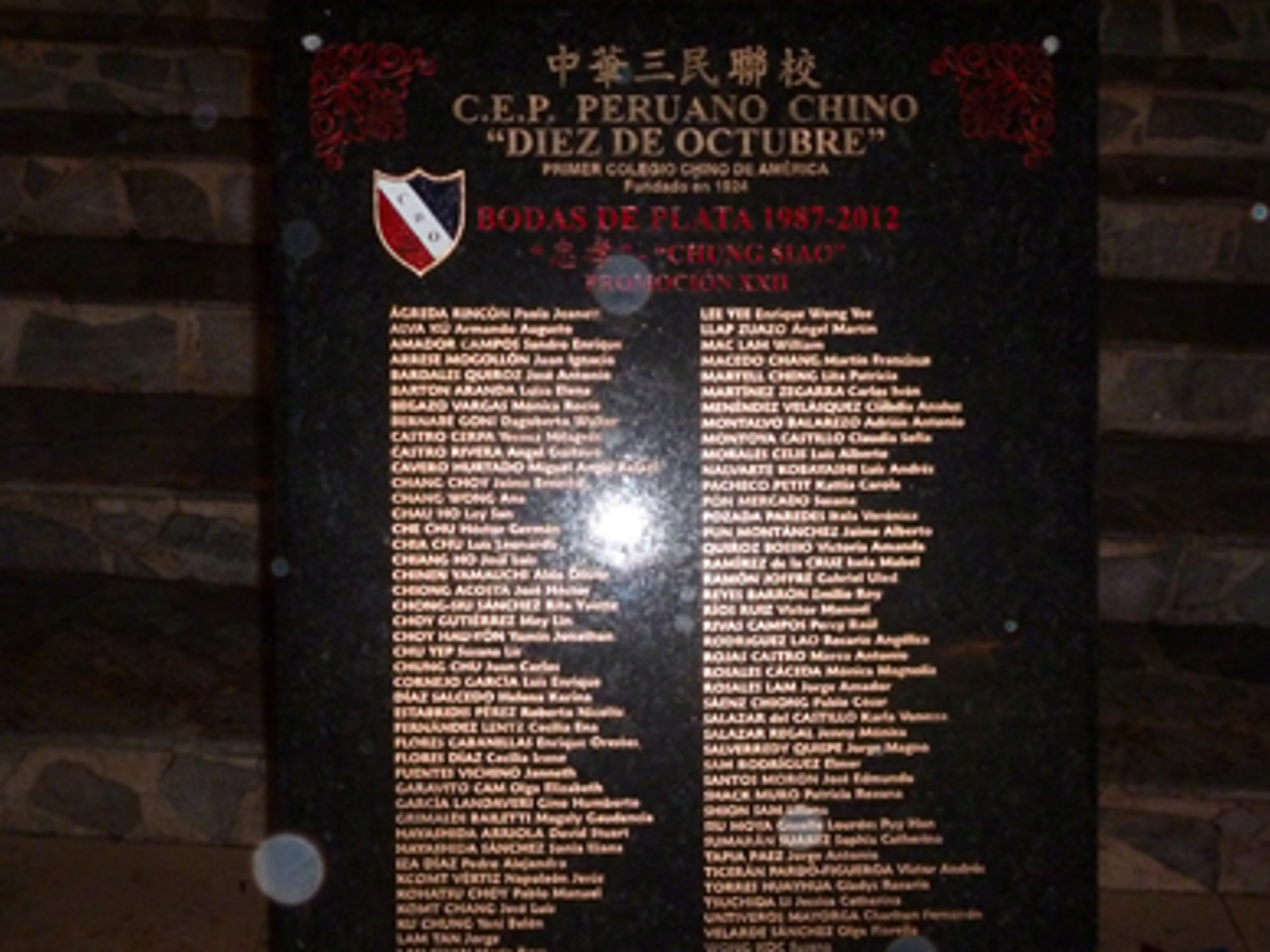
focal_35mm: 39
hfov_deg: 47.9
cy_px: 594
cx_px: 645
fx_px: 1431
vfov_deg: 36.6
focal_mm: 5
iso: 400
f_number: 3.1
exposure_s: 1/60
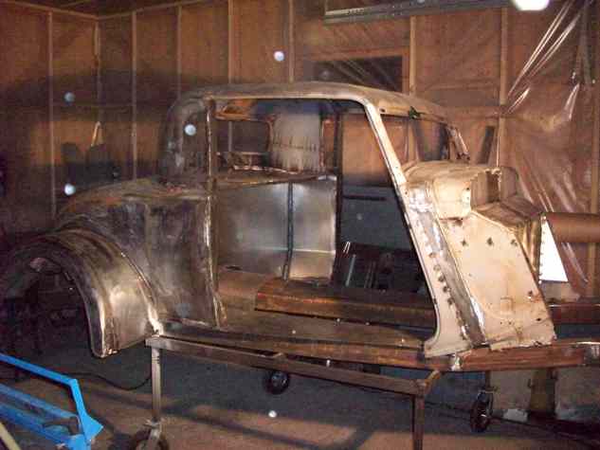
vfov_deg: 38.7
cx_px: 300
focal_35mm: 37
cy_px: 225
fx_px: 641
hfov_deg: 50.1
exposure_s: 1/128
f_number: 2.8
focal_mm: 6.2
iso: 800
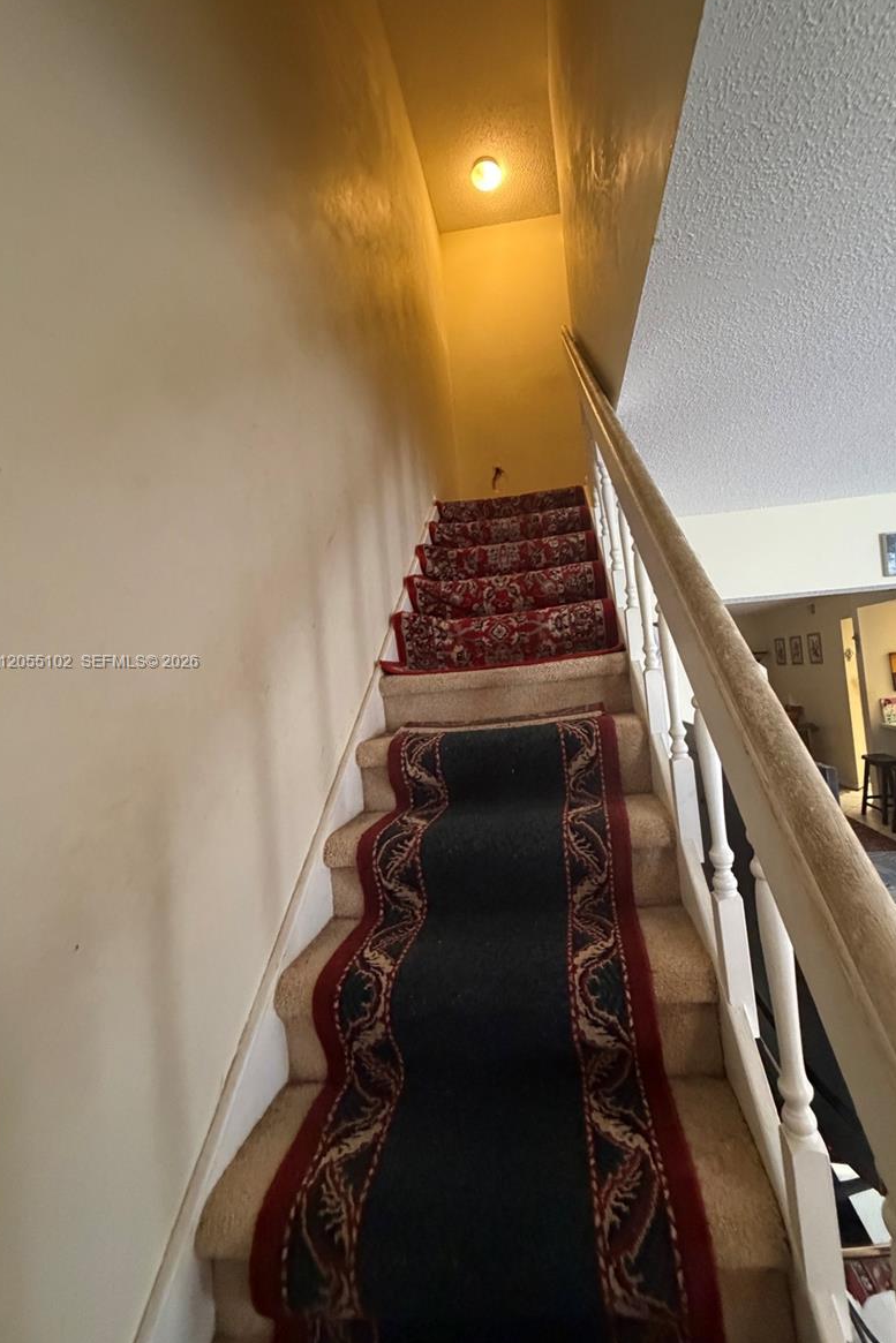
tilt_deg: +2.6
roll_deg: +3.8
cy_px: 663
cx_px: 504
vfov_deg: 100.4
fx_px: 560
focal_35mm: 15
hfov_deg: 77.0
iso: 800
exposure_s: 1/60
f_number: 2.2
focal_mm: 2.22
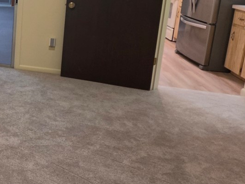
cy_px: 25
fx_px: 276
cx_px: -80
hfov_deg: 33.4
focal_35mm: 39
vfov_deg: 35.1
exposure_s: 1/60
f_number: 1.9
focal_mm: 2.2
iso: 160
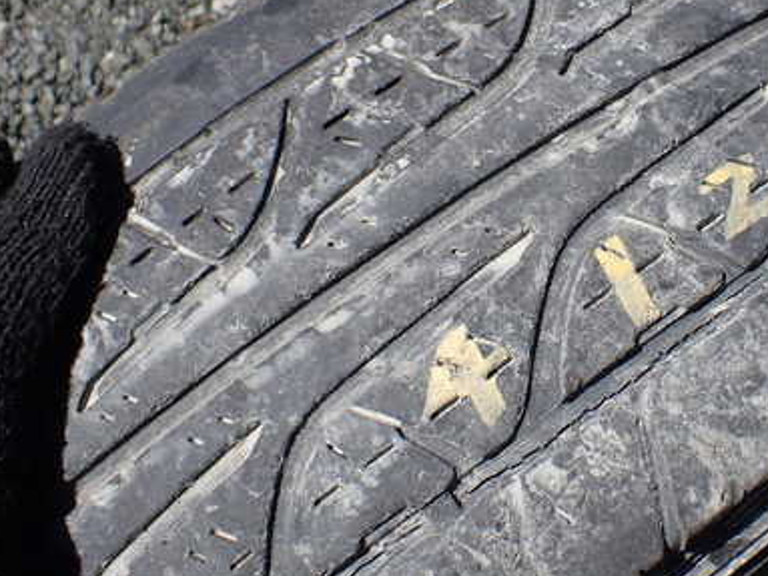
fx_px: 1042
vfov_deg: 30.7
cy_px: 203
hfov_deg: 39.5
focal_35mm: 47
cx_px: 559
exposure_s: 1/1000
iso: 100
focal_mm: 5.4
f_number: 3.2
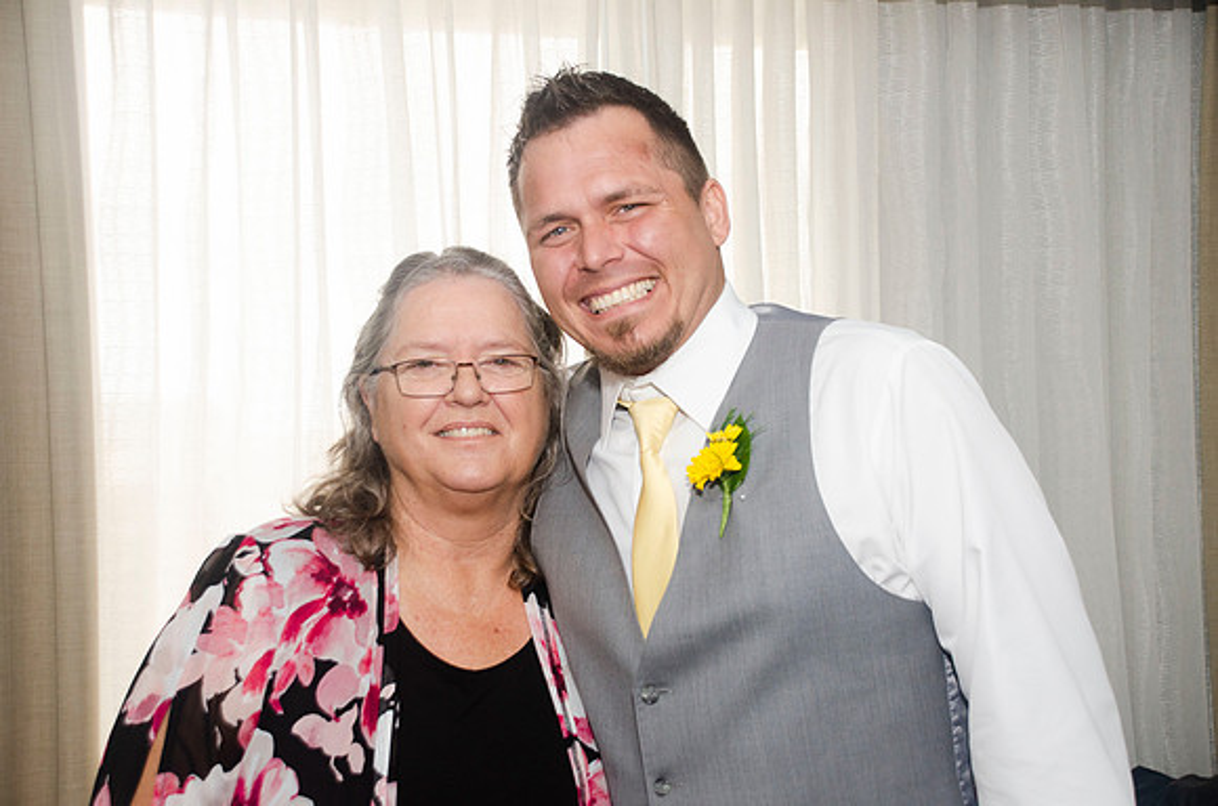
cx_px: 609
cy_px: 403
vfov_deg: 23.7
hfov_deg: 35.1
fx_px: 1924
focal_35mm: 57
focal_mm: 38
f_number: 5.6
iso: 400
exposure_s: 1/250
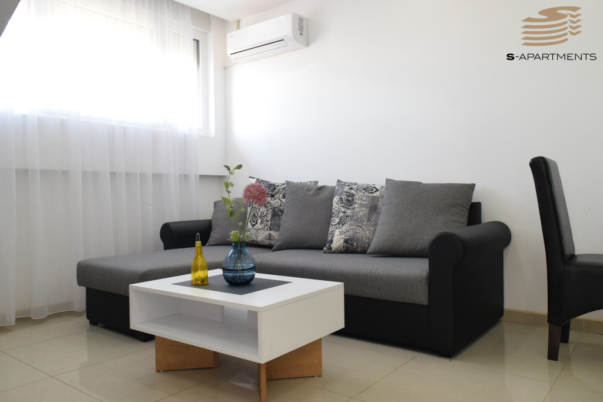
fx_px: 452
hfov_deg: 67.4
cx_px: 302
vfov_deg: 47.9
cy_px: 201
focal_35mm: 27
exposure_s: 1/60
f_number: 8
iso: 2500
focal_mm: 18
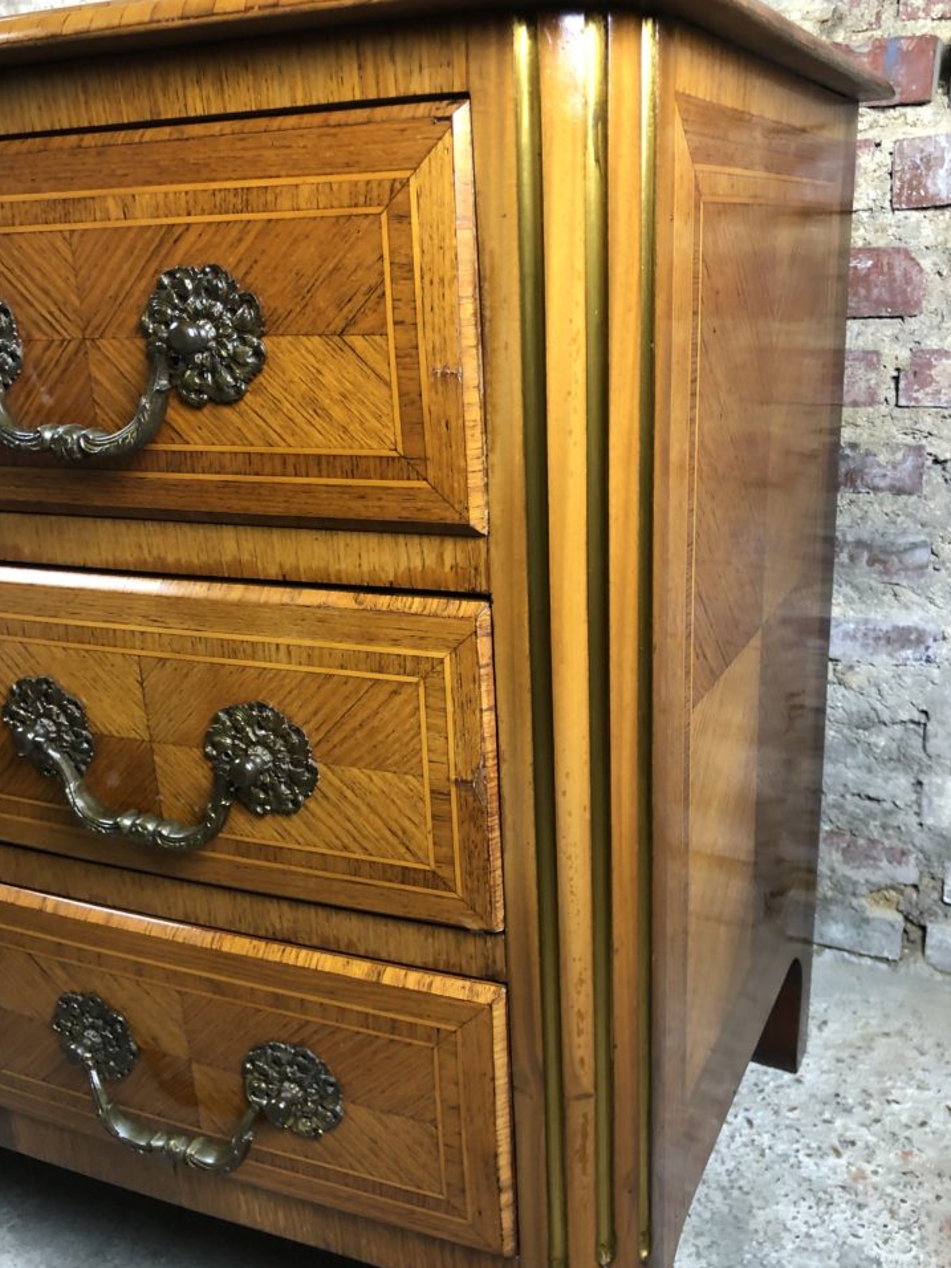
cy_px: 637
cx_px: 472
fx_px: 1099
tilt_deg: -19.0
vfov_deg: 60.0
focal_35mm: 30
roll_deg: +2.6
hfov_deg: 46.8
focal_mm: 4
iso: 64
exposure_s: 1/17
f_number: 1.8
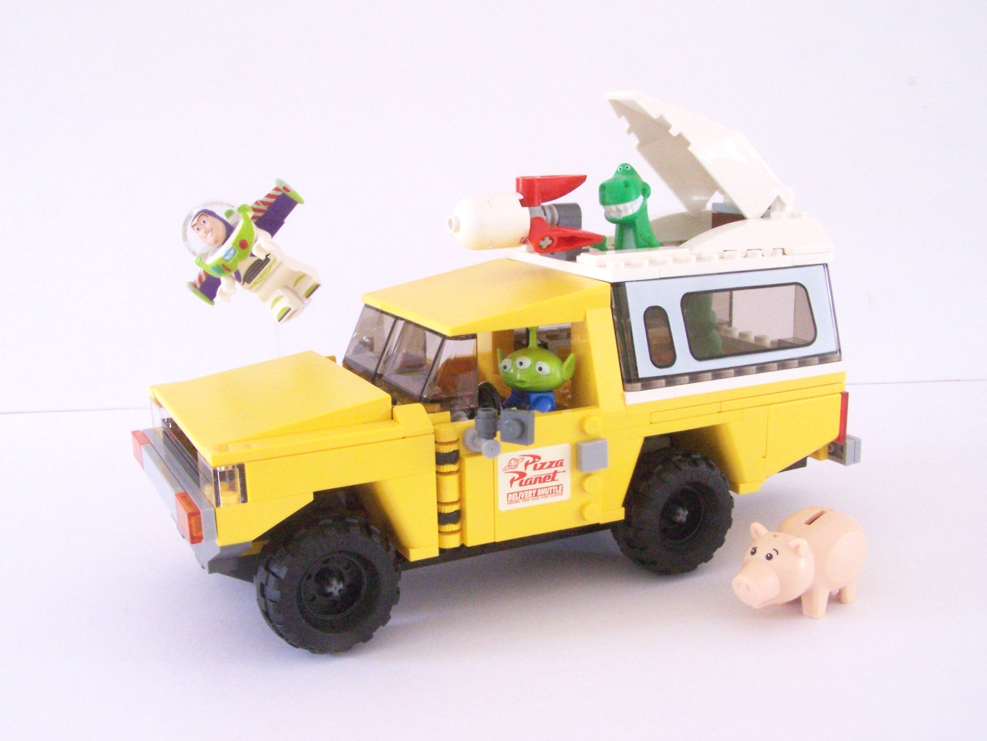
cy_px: 370
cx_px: 494
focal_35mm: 38
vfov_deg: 37.7
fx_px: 1083
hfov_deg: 49.0
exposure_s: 1/10
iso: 400
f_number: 8
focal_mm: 6.3
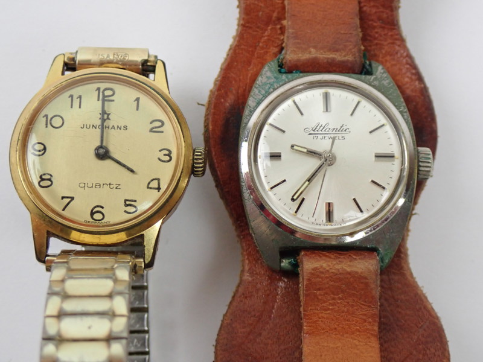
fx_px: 740
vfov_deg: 27.5
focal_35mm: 53
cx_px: 242
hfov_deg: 36.2
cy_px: 181
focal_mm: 9.42
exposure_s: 1/50
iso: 400
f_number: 3.9
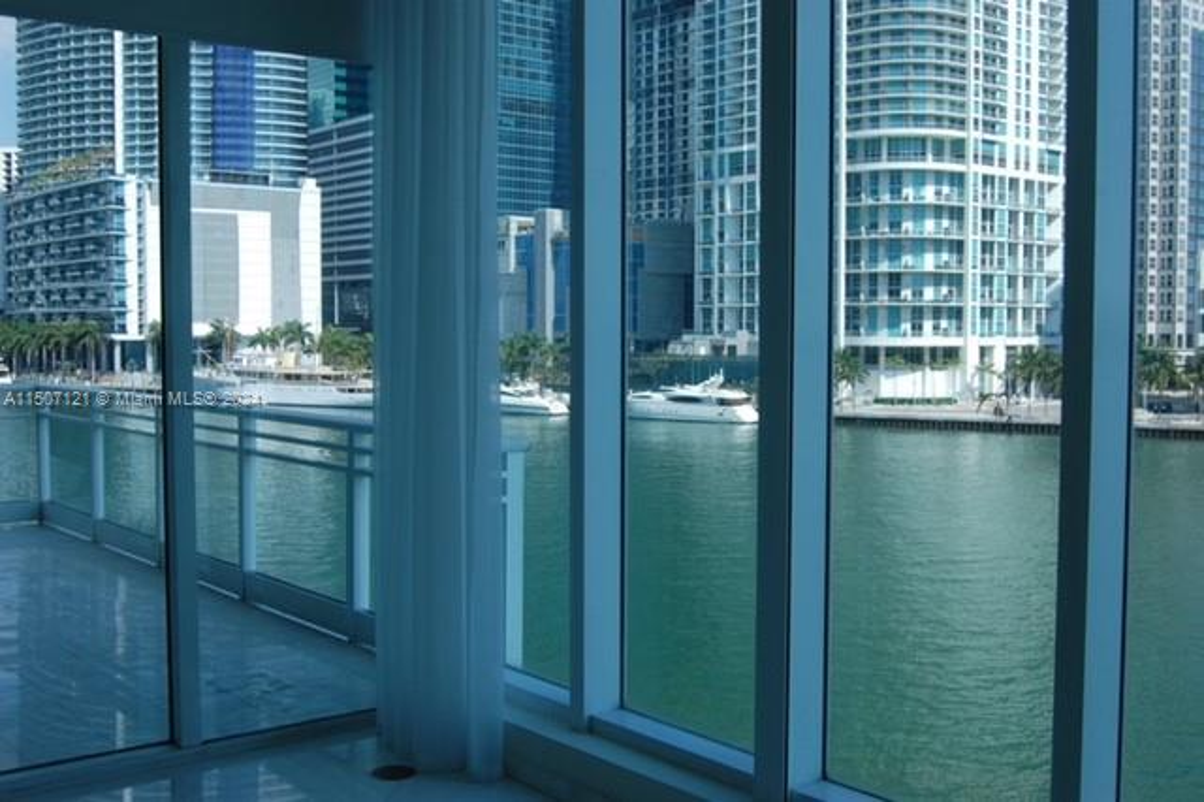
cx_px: 602
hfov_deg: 49.6
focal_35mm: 39
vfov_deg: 34.2
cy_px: 401
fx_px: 1304
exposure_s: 1/320
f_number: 9
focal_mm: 26
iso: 200
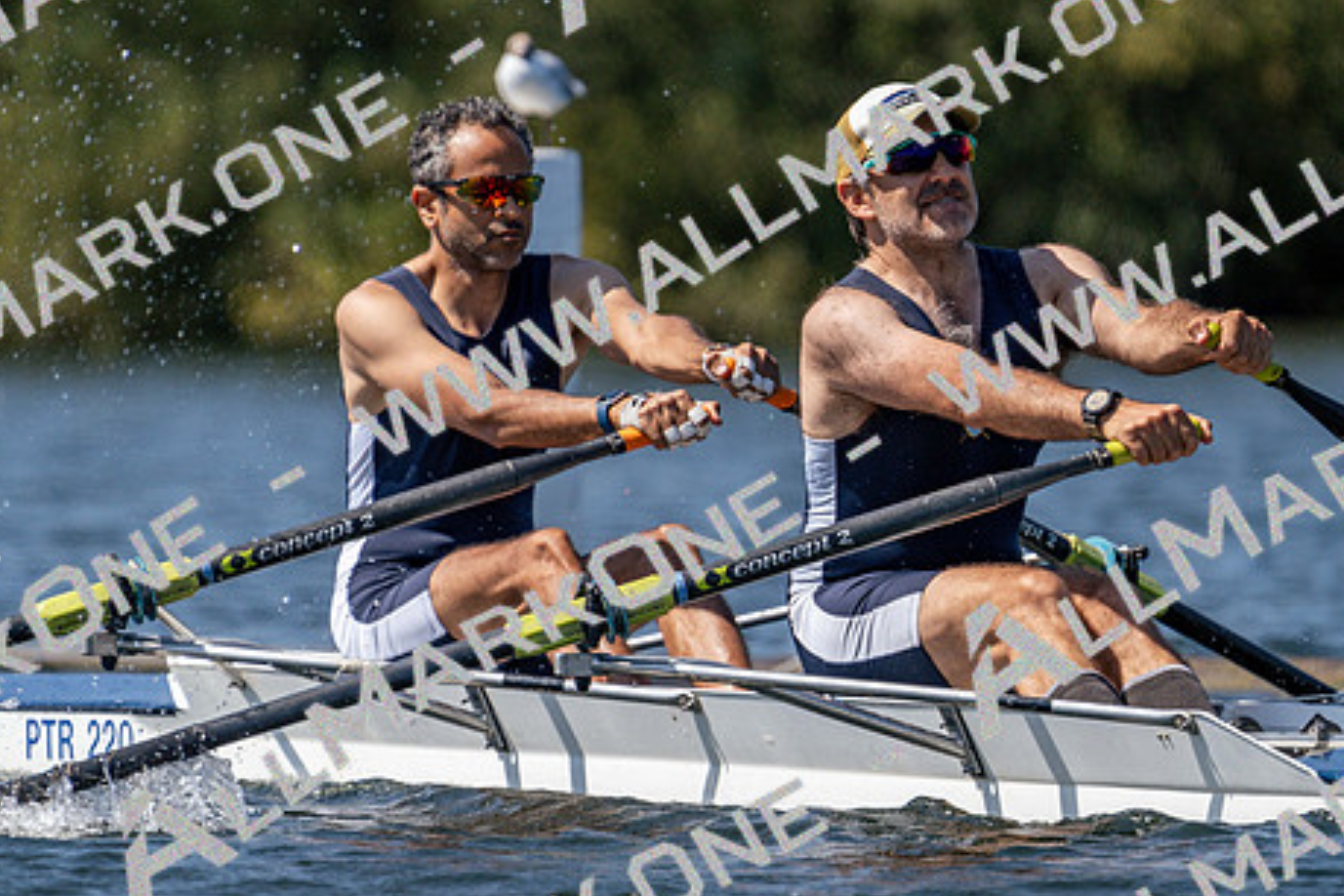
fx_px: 28296
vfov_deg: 1.8
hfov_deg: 2.7
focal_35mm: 758
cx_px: 714
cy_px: 464
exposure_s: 1/2000
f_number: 6.3
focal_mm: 600
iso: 320
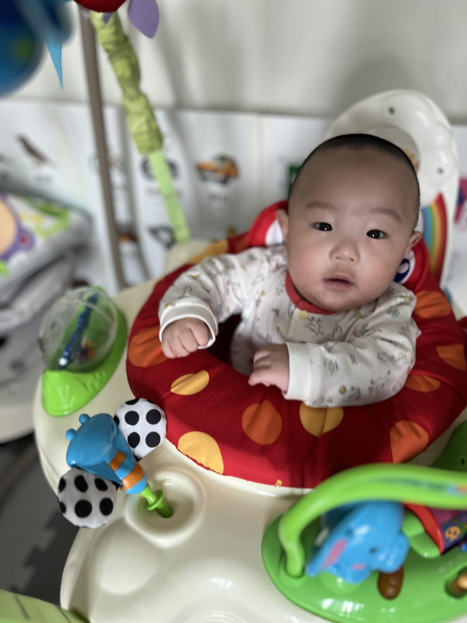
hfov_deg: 53.1
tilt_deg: -38.5
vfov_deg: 67.3
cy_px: 312
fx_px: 468
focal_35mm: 26
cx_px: 234
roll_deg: +4.8
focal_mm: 5.1
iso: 160
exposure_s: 1/60
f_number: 1.6
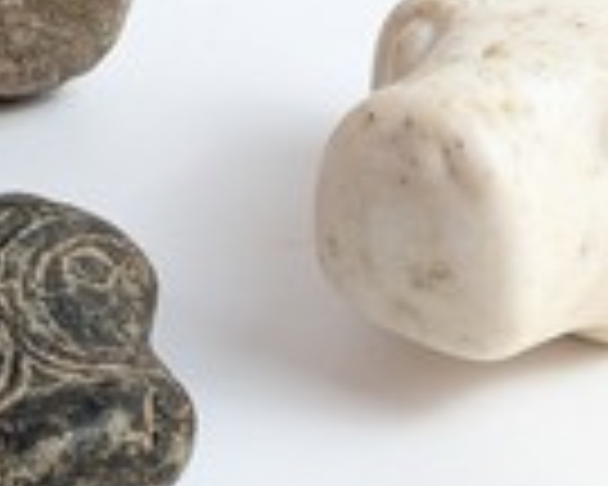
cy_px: 70
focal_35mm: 139
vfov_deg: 11.1
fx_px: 2501
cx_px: 180
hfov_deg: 13.8
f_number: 1.85
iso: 71
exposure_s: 1/90
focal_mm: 6.81
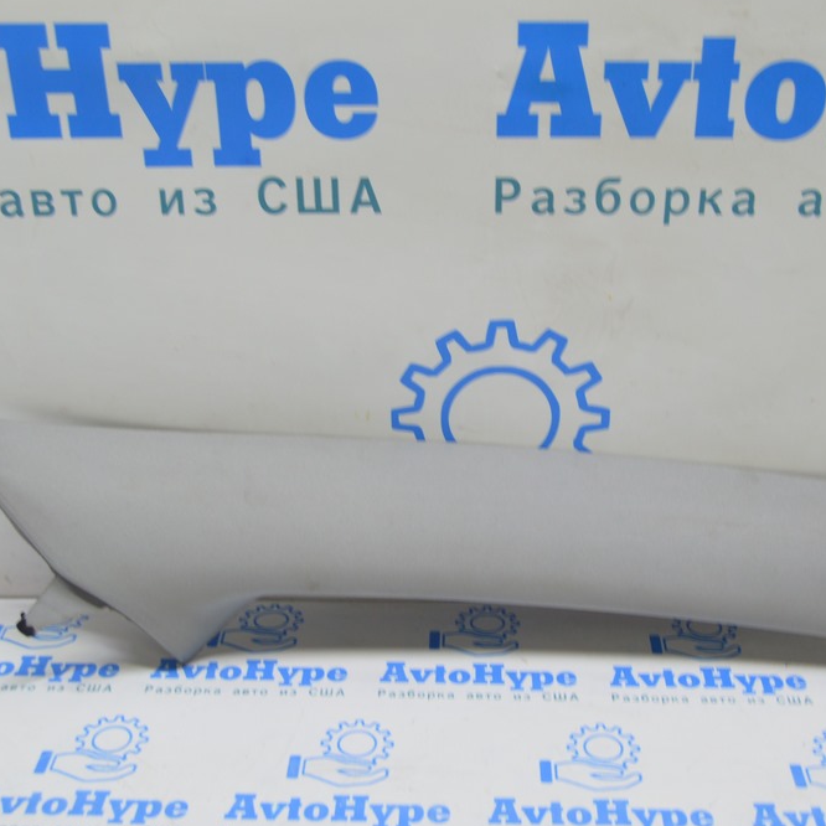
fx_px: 1269
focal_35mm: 47
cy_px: 411
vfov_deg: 36.1
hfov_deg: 36.0
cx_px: 444
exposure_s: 1/20
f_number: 5.6
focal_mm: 24
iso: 400
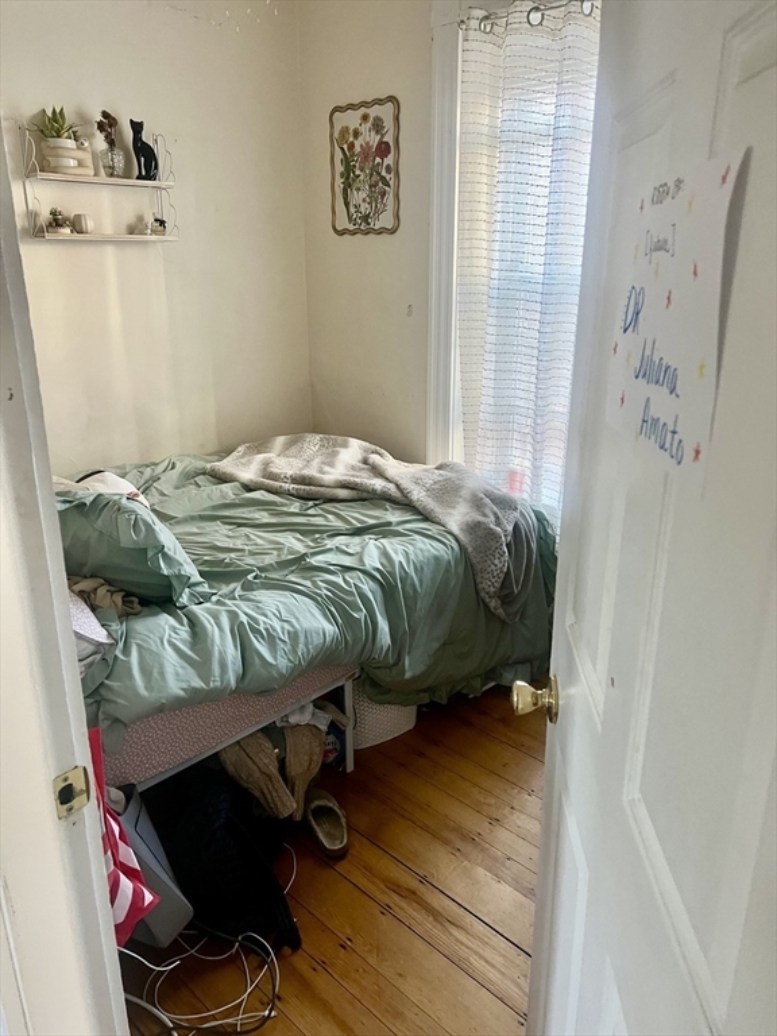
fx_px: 778
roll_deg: +1.9
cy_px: 518
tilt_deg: -17.2
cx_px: 388
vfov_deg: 67.3
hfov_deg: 53.1
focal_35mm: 26
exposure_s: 1/60
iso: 320
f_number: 1.5
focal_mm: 5.7
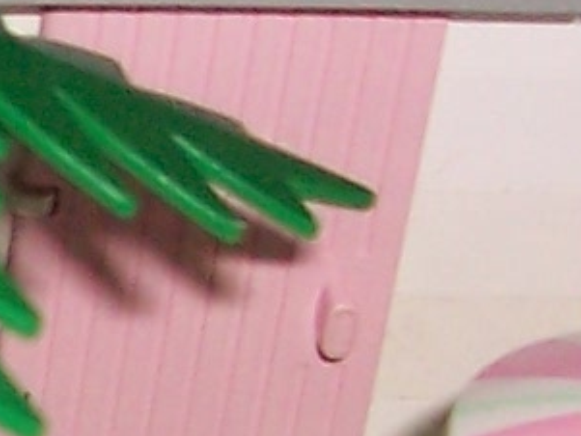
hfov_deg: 7.1
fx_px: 4366
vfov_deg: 5.6
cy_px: 812
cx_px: -946
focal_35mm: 260
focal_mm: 5.6
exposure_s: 1/60
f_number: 2.7
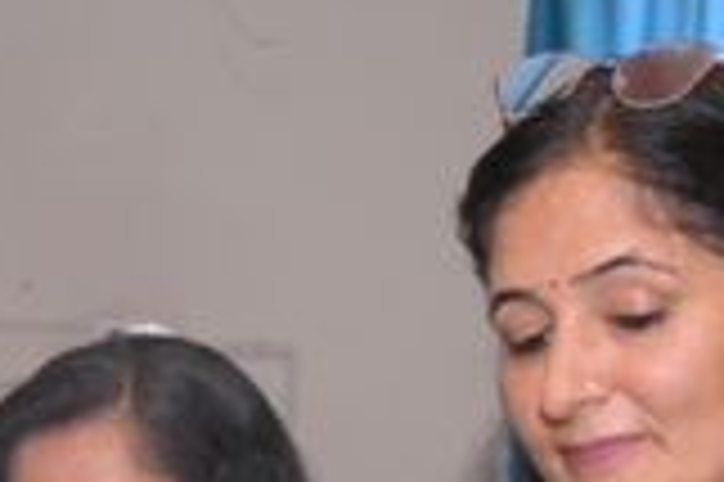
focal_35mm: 191
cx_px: -175
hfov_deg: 10.6
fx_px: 3837
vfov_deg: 6.8
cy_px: 1160
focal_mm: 30
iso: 800
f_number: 5
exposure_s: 1/125
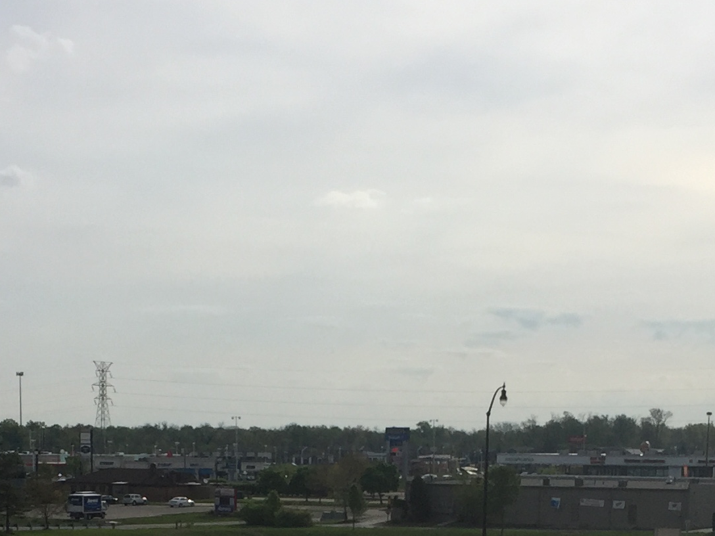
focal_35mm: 87
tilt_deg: -8.6
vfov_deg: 16.1
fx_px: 1797
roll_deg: -0.8
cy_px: 703
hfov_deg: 22.5
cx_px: 306
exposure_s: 1/4950
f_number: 2.2
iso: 32
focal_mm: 4.15
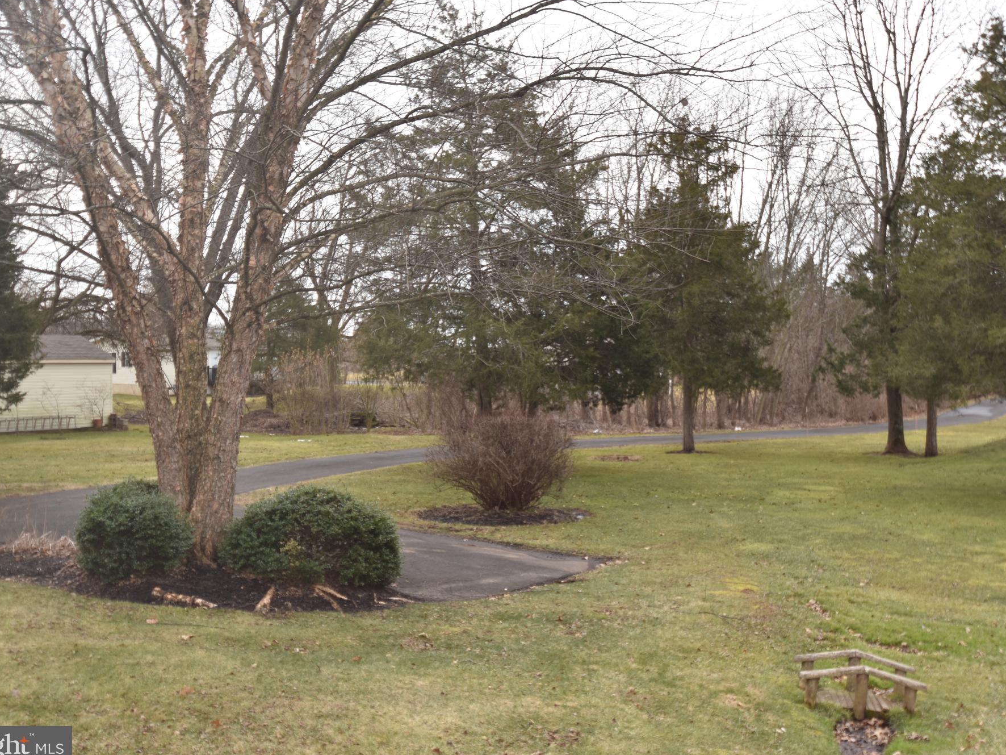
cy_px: 380
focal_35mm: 40
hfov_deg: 46.8
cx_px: 527
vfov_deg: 36.0
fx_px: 1162
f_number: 6.3
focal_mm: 24
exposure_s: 1/160
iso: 100
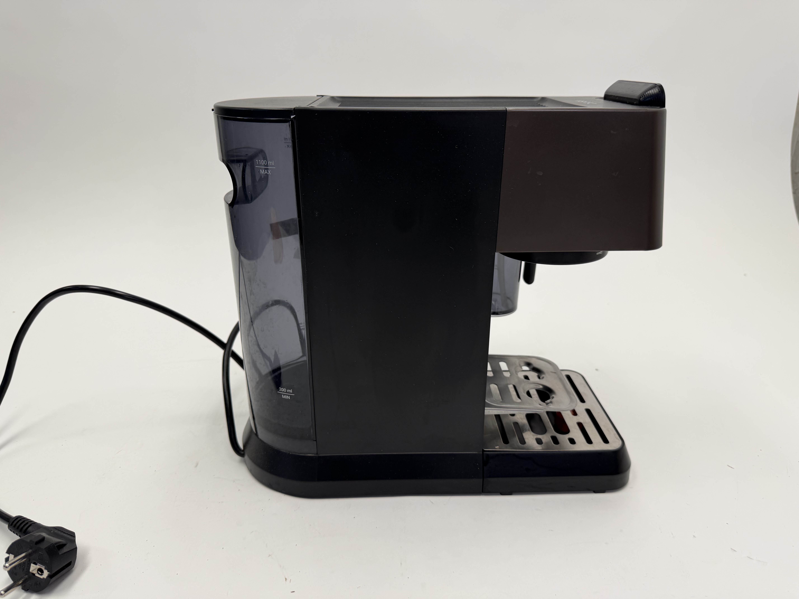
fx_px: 554
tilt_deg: -23.2
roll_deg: +1.3
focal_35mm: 24
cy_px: 300
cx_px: 400
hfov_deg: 71.6
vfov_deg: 56.8
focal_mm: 6.76
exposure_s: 1/309
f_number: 1.78
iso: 80
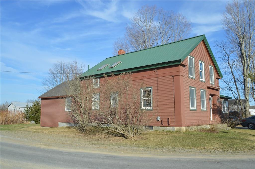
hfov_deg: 62.0
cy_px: 84
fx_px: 212
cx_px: 128
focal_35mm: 30
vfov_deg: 43.5
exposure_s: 1/250
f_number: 8
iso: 100
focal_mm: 20
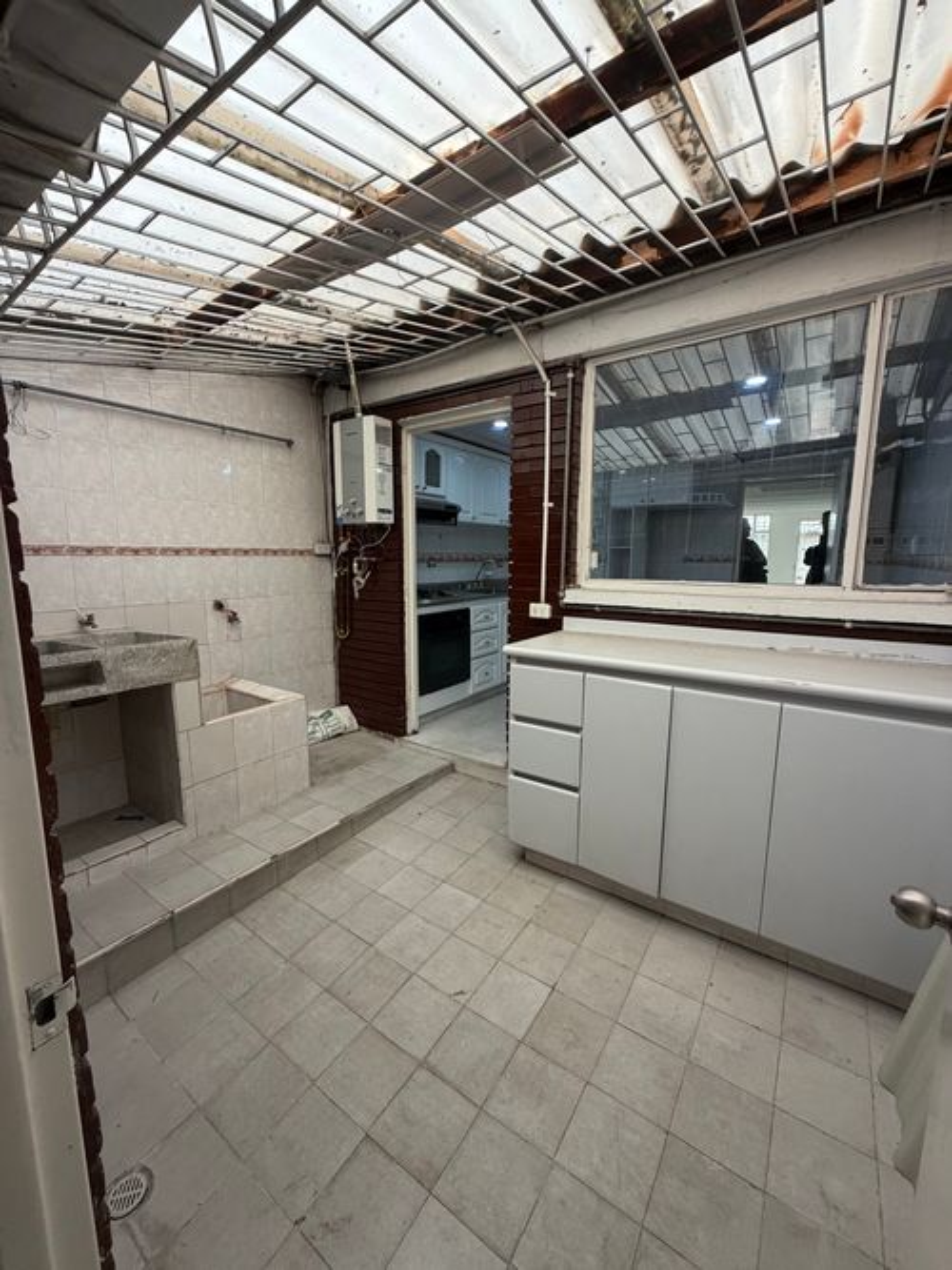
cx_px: 476
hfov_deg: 85.7
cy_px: 635
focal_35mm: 14
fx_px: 514
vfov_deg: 102.1
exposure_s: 1/121
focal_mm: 2.22
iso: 250
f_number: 2.2
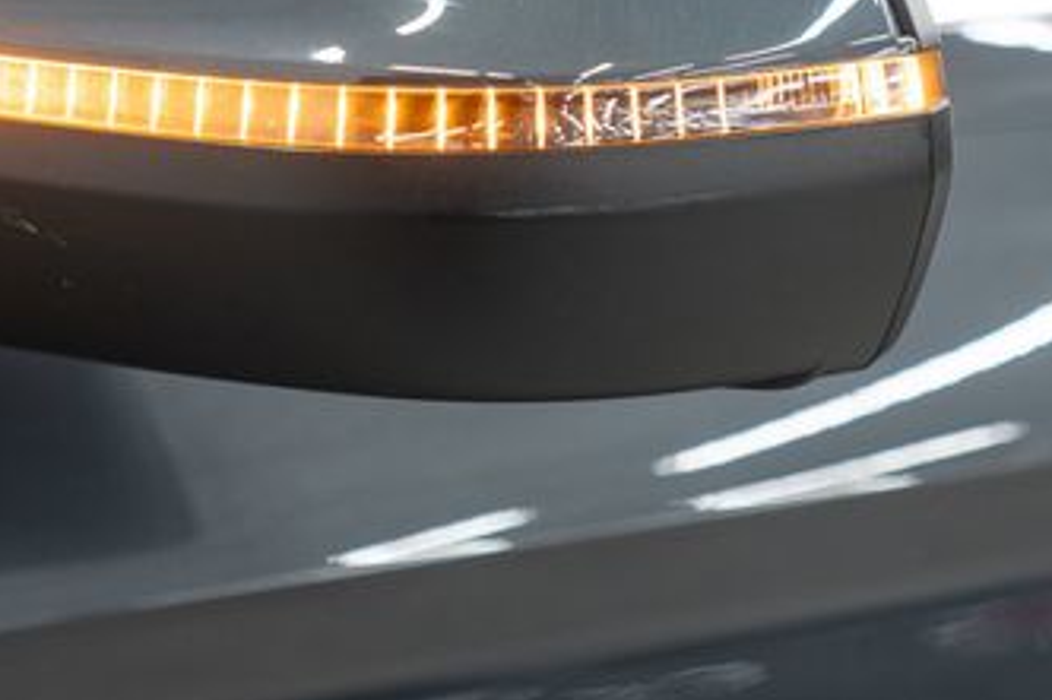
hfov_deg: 24.6
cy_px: 30
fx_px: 2366
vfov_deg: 16.5
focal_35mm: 81
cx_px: 193
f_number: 3.2
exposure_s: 1/40
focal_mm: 28
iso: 400
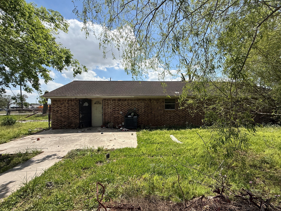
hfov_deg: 98.1
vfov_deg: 81.8
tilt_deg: -0.4
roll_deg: +0.6
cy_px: 107
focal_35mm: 15
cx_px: 146
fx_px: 122
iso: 50
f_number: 2.2
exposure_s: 1/2165
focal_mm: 2.22
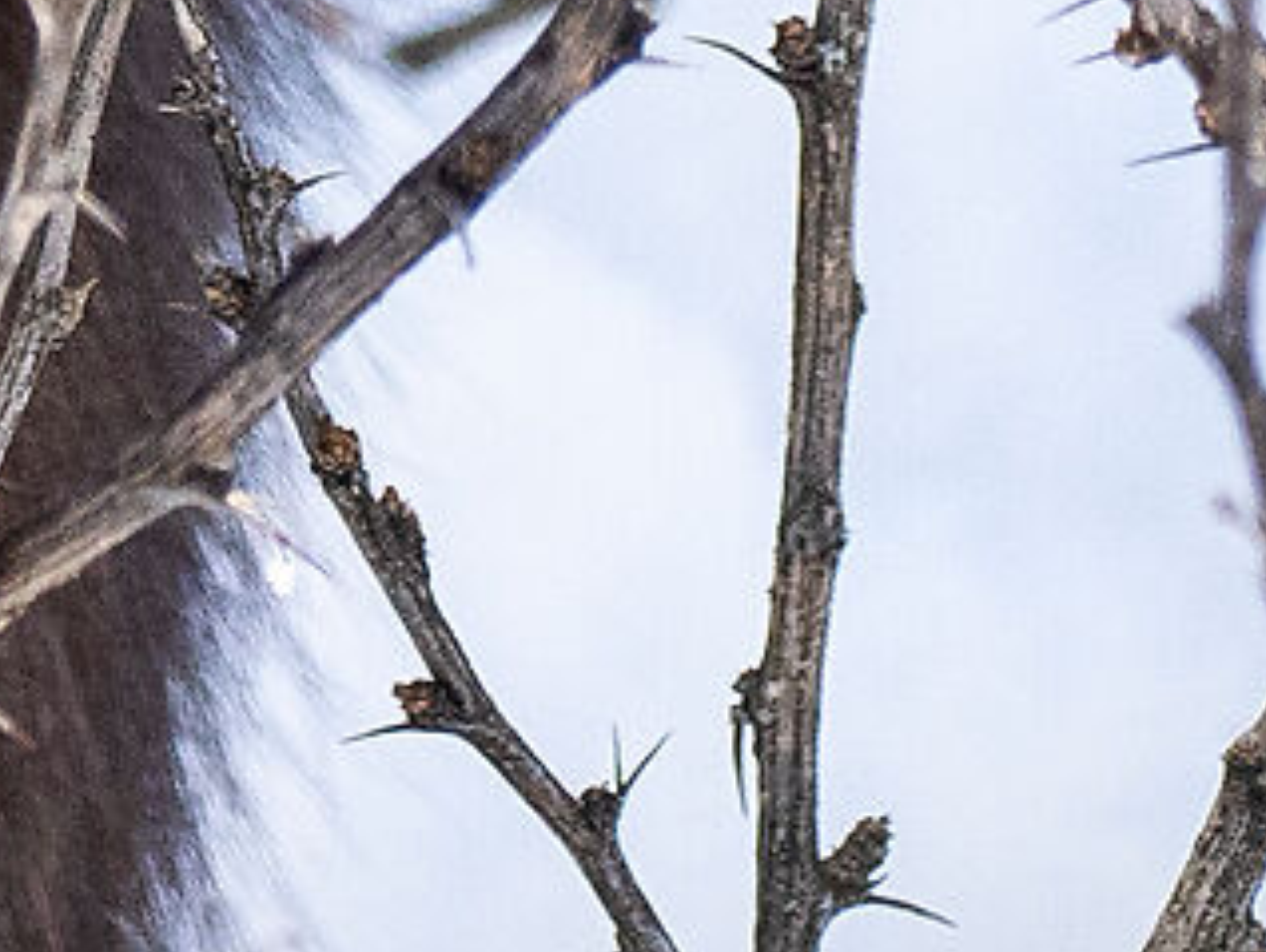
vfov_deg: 0.3
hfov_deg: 0.4
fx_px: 165799
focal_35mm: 4530
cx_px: -1011
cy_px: -2310
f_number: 4
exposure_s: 1/1000
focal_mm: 300
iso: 1250
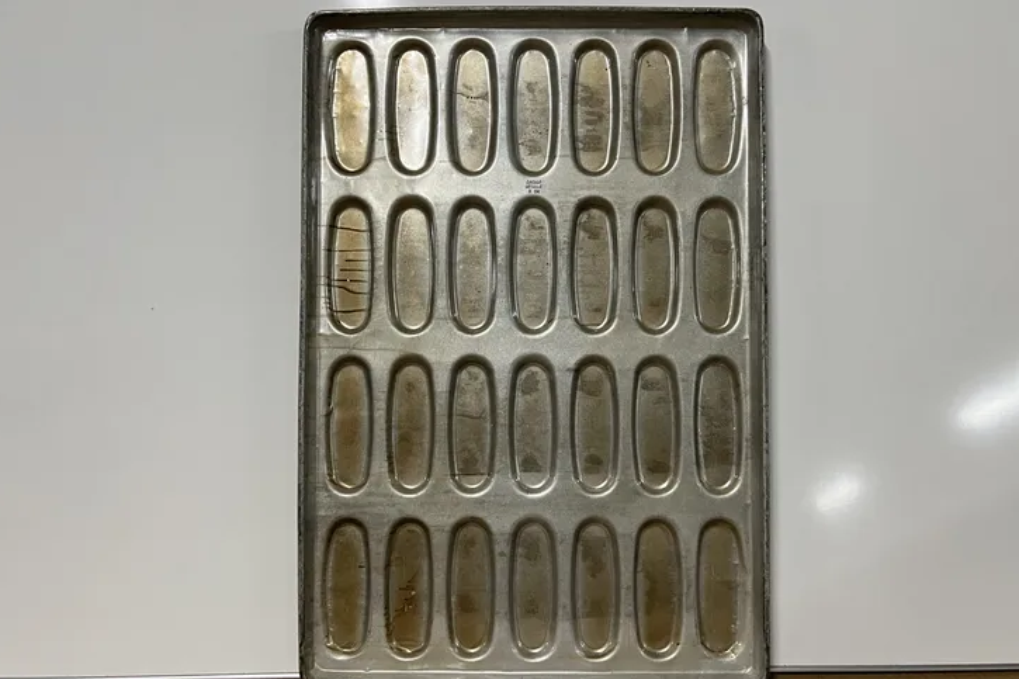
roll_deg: +1.5
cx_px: 523
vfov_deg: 46.4
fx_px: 792
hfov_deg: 65.5
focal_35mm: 28
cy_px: 351
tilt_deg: -12.8
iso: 100
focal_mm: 5.7
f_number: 1.5
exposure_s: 1/60
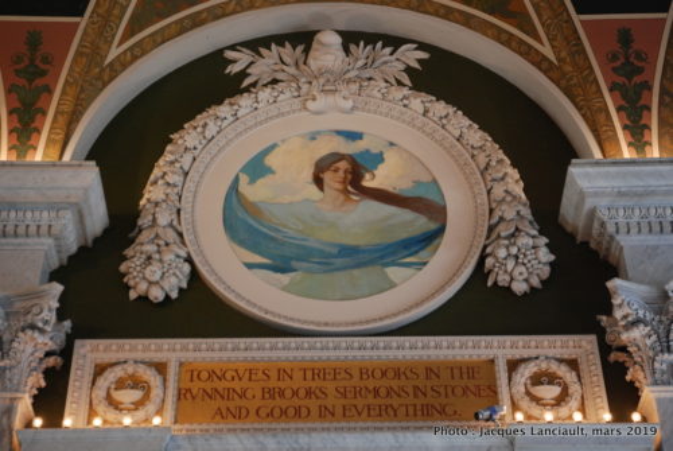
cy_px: 226
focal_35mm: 66
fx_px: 1236
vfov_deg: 20.7
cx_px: 336
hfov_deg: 30.5
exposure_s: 1/60
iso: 800
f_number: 4.5
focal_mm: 44
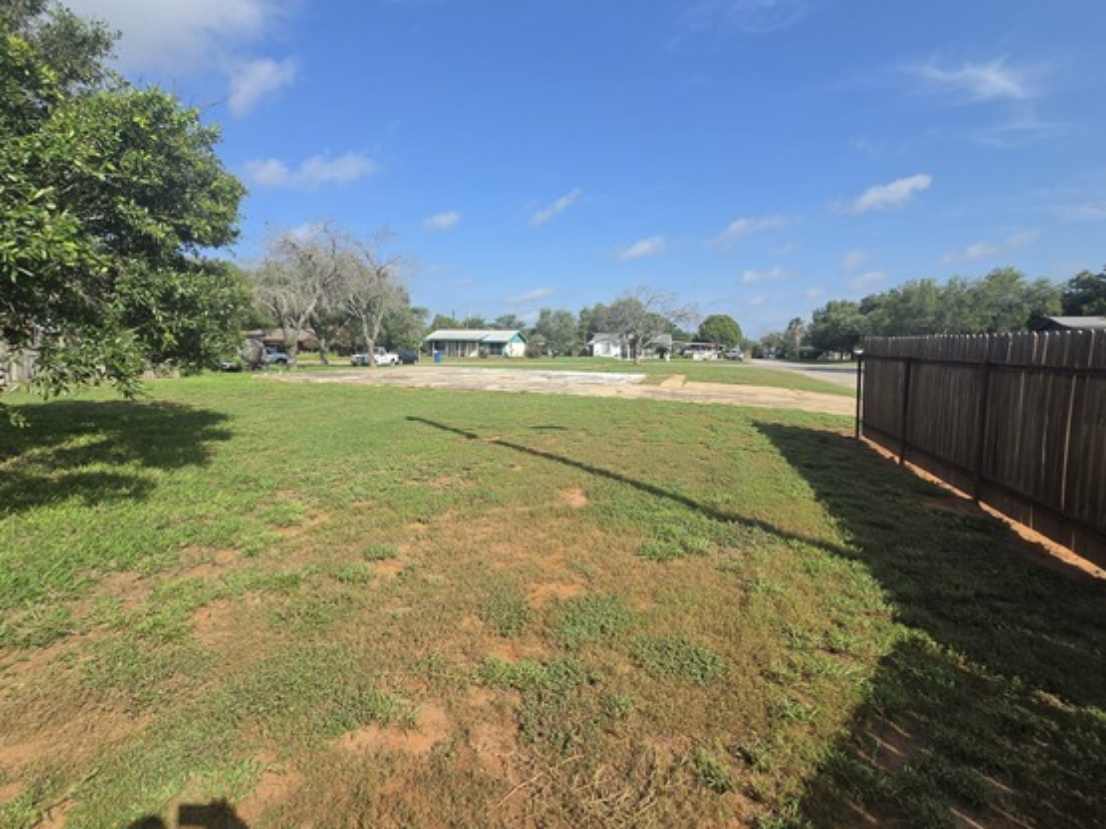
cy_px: 381
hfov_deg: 98.1
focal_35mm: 15
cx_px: 528
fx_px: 479
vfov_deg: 81.6
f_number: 2.2
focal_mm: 2.2
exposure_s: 1/2828
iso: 100
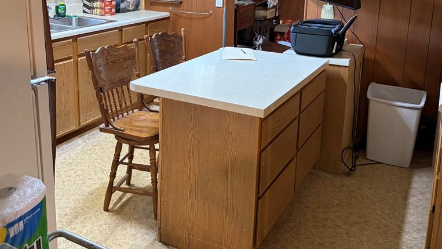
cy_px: 45
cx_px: 203
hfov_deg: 52.7
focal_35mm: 38
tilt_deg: -11.0
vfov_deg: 30.3
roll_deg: -0.5
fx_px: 445
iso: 320
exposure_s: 1/60
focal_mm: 5.96
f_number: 1.6
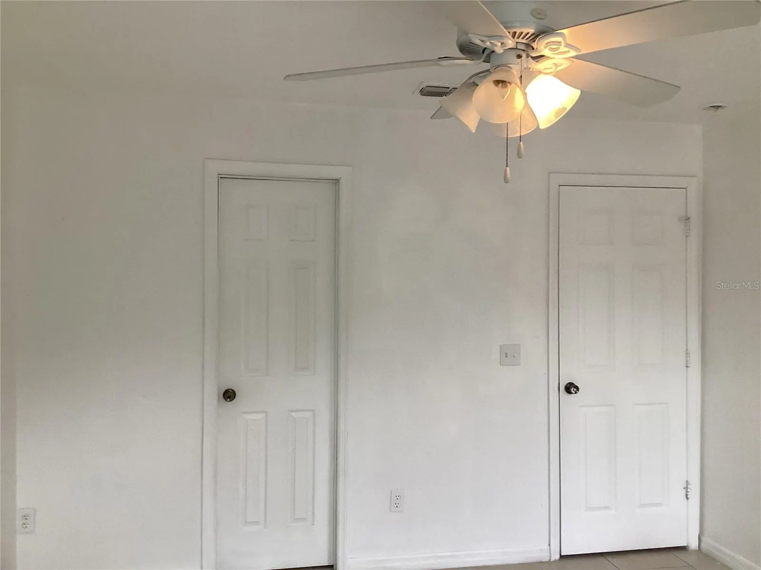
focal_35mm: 31
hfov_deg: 58.4
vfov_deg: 45.4
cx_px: 380
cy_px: 285
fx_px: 682
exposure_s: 1/60
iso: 100
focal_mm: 3.3
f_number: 2.4
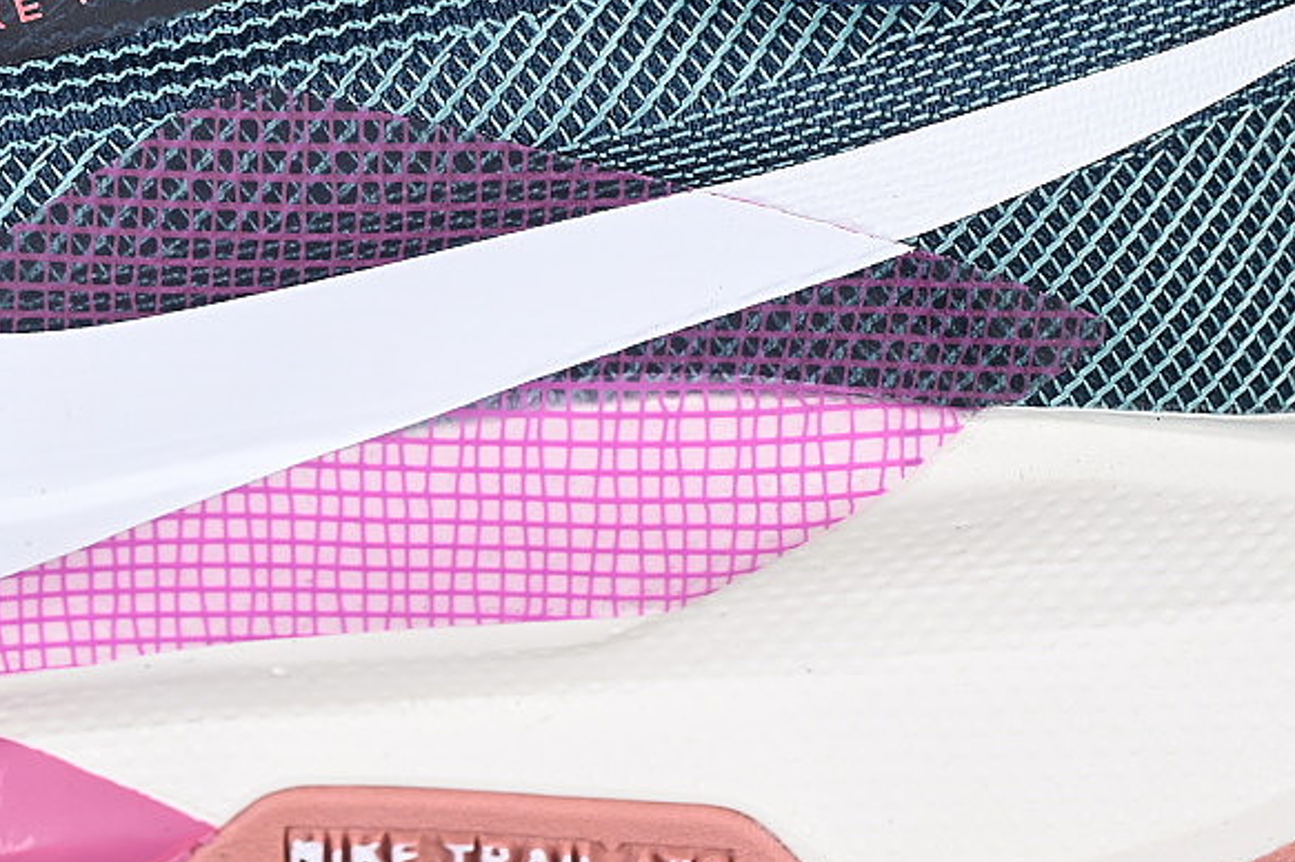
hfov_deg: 14.7
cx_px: 198
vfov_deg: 9.8
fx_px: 4997
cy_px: 233
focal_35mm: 139
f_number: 7.1
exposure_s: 1/80
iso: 160
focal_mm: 50
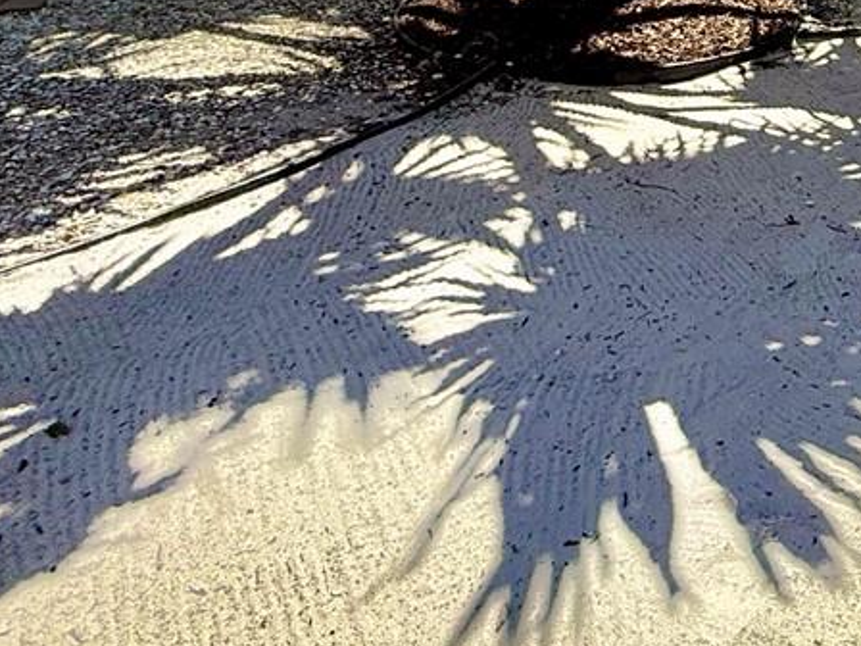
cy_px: -285
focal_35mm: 50
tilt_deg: +1.2
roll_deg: -2.1
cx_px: 996
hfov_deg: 32.5
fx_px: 1244
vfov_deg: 23.9
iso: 50
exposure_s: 1/1497
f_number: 2.2
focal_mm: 2.22
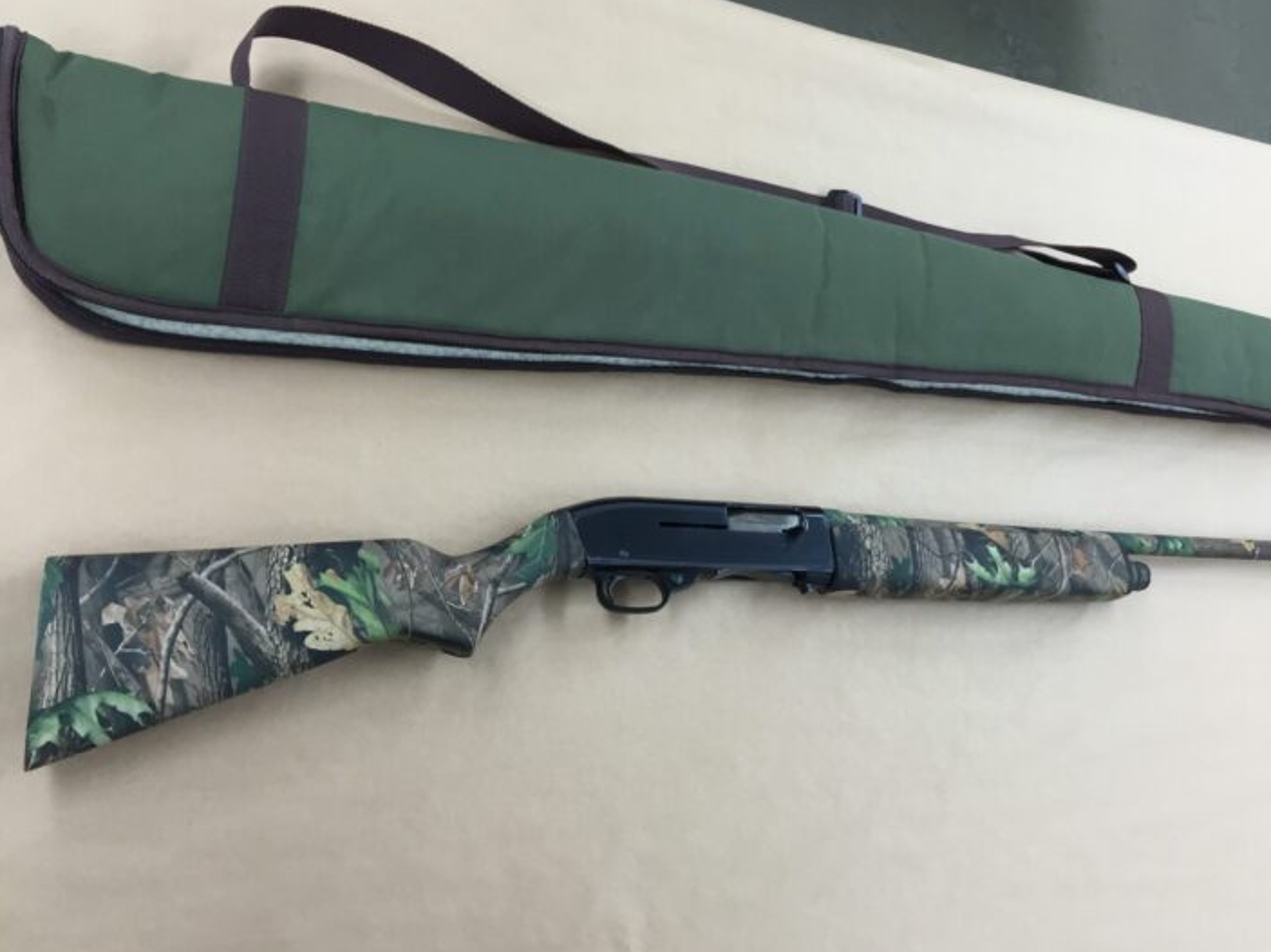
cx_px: 720
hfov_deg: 55.2
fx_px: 1211
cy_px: 471
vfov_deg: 42.9
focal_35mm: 33
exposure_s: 1/30
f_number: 2.2
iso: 32
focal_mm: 4.15
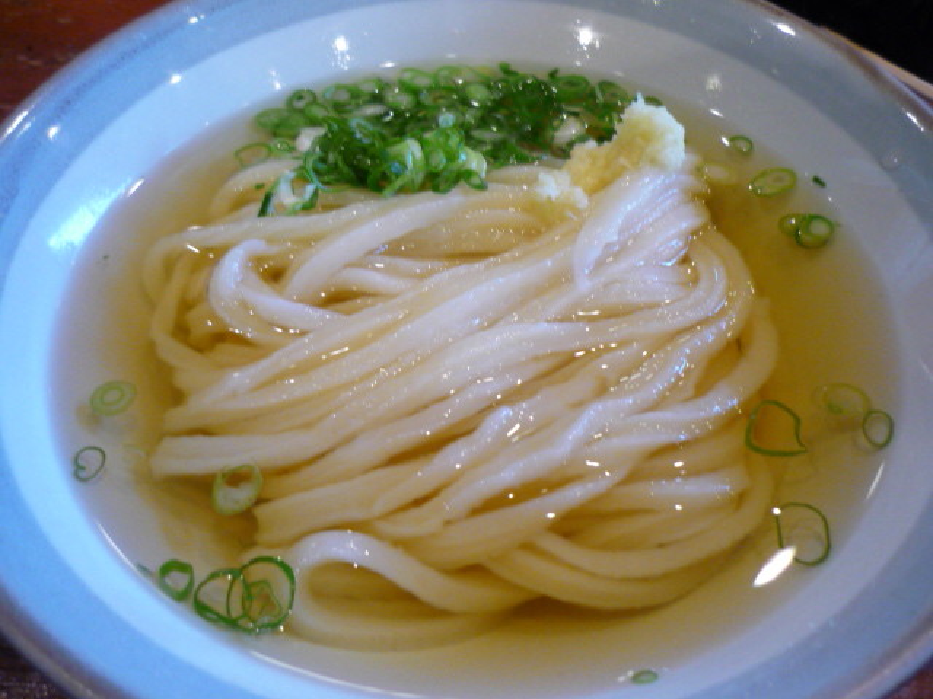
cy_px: 350
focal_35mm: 33
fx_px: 889
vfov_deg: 42.9
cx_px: 466
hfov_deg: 55.4
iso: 320
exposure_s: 1/30
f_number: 2.8
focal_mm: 5.5
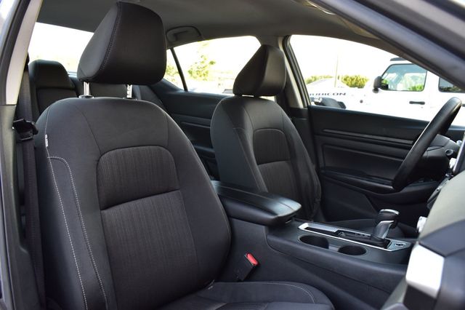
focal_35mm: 30
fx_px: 387
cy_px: 155
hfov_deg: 62.0
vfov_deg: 43.6
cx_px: 232
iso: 400
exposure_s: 1/40
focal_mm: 20
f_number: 7.1
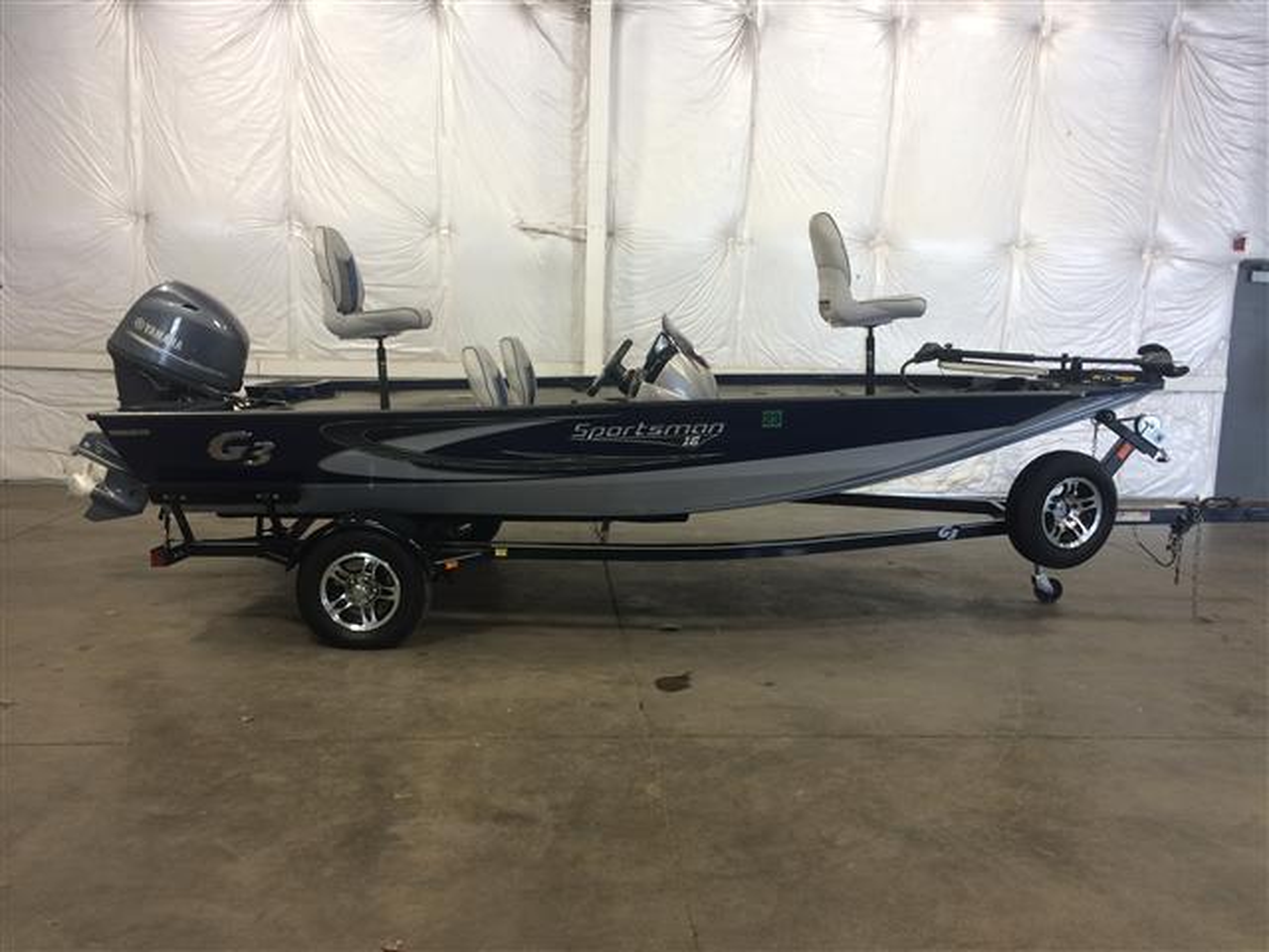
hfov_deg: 61.7
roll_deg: -1.6
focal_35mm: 29
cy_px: 476
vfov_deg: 48.2
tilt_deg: -8.9
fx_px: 1063
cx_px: 634
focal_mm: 4.15
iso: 50
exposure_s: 1/30
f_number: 2.2
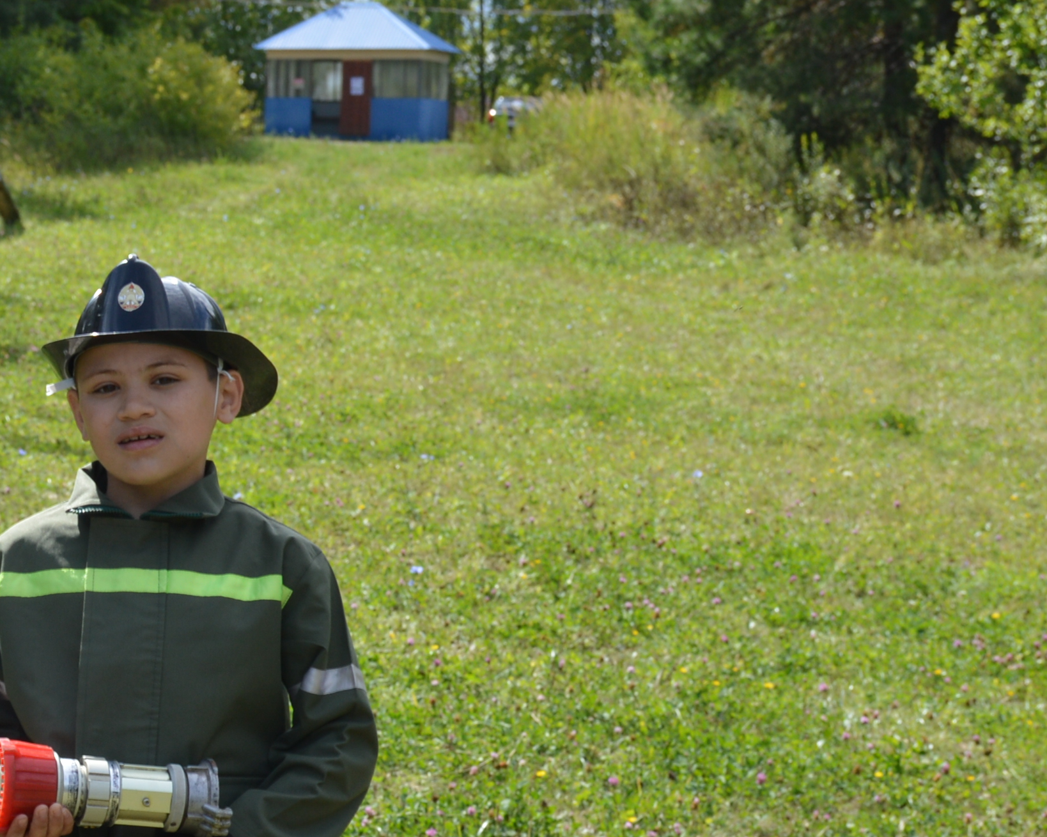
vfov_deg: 12.4
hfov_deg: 15.3
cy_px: 709
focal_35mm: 124
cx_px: 79
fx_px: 3842
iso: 100
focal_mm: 32
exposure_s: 1/200
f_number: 7.1
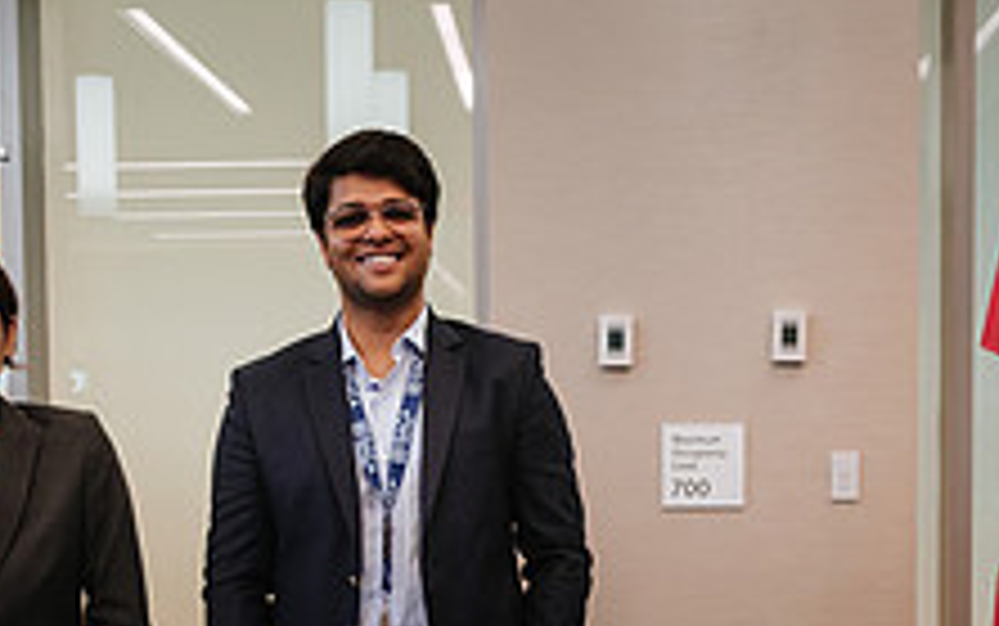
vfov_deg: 19.9
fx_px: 1743
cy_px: 565
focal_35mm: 64
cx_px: 626
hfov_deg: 31.8
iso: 800
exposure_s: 1/60
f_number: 2.8
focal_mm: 16
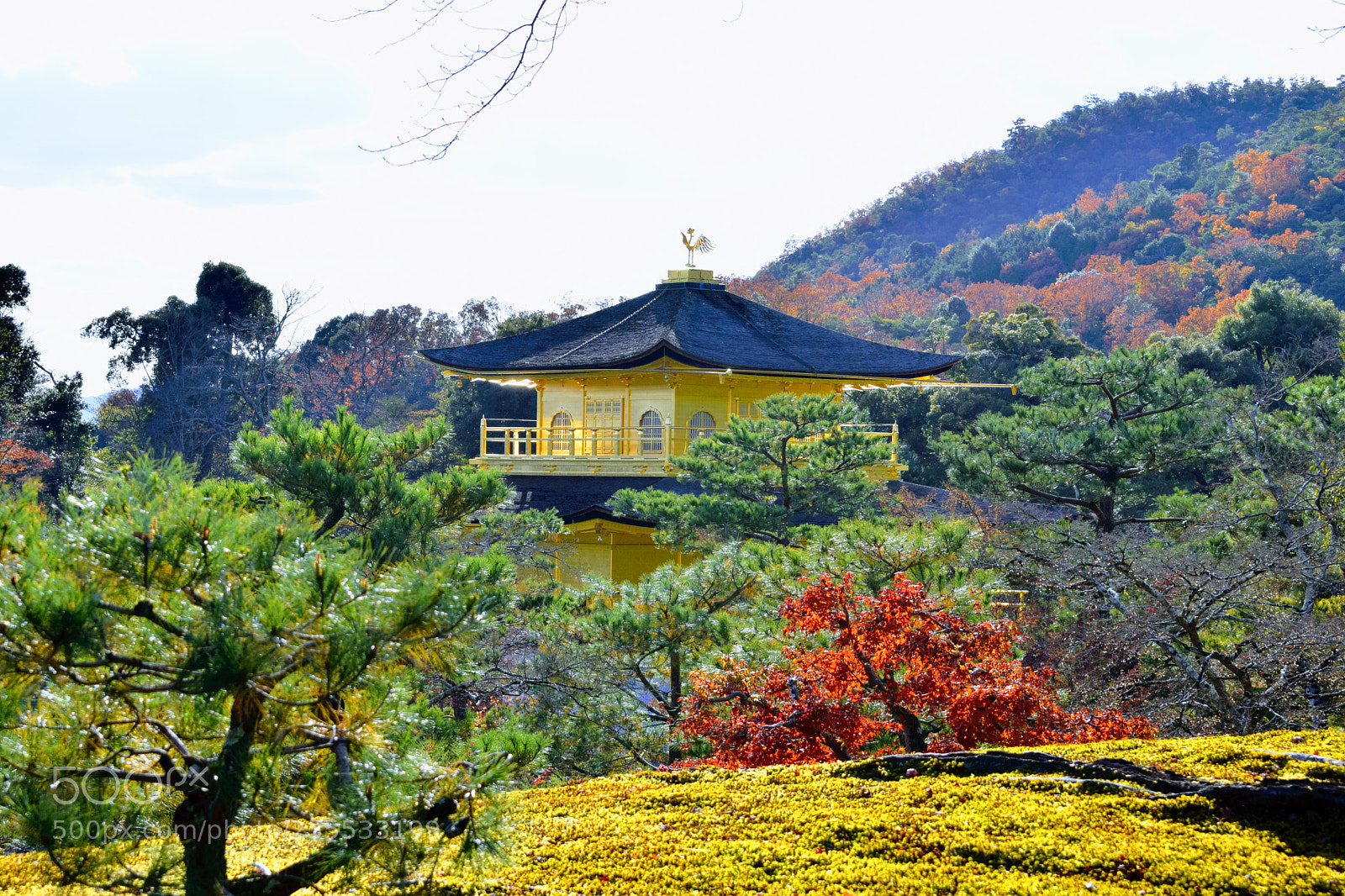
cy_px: 448
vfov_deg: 16.5
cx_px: 672
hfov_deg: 24.6
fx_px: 3081
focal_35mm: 82
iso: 200
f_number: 9
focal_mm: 55
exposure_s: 1/320
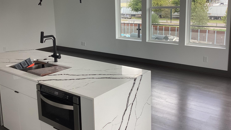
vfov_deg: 31.8
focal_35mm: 37
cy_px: 45
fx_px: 227
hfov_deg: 53.9
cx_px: 106
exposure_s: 1/100
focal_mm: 3.3
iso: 32
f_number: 2.4
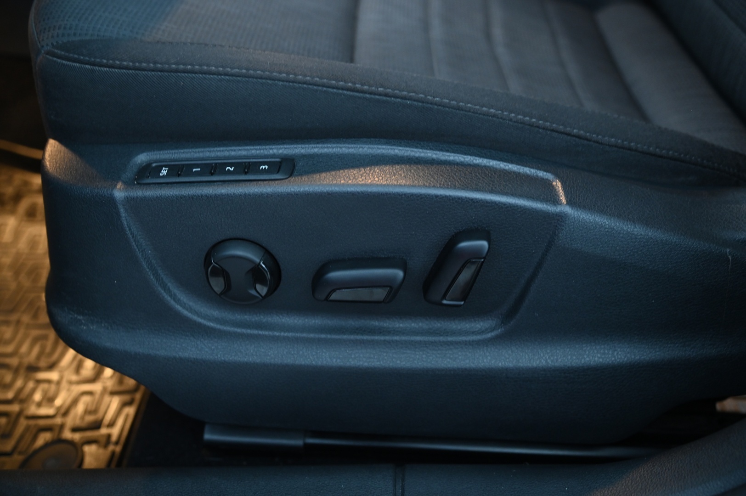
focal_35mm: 38
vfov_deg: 35.0
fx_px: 787
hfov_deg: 50.7
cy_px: 248
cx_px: 373
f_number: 4
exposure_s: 1/10
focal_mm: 38
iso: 2000
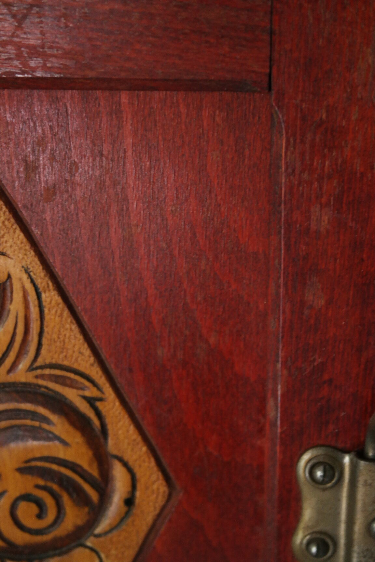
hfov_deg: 19.7
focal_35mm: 69
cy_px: 281
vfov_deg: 29.2
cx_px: 188
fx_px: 1078
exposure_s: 1/30
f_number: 5.6
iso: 1600
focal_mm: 45
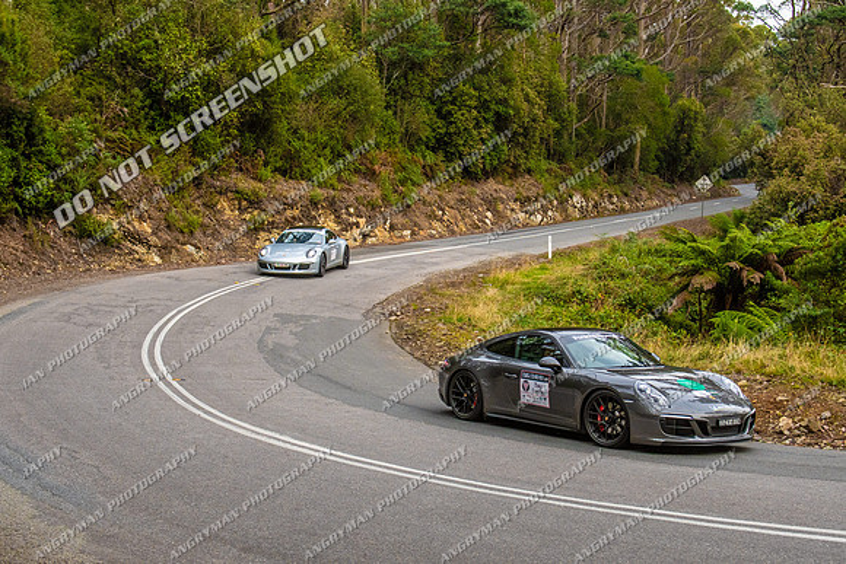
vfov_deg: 28.1
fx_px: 1128
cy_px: 282
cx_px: 423
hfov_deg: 41.1
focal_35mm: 48
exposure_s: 1/1250
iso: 640
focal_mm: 32
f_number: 3.5
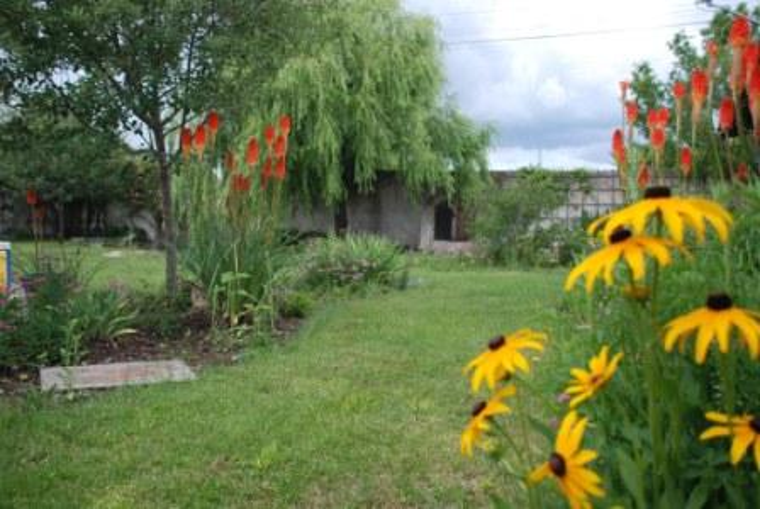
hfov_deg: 57.2
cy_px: 254
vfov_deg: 40.1
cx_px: 380
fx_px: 698
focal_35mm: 33
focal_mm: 22
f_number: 3.8
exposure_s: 1/80
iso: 200
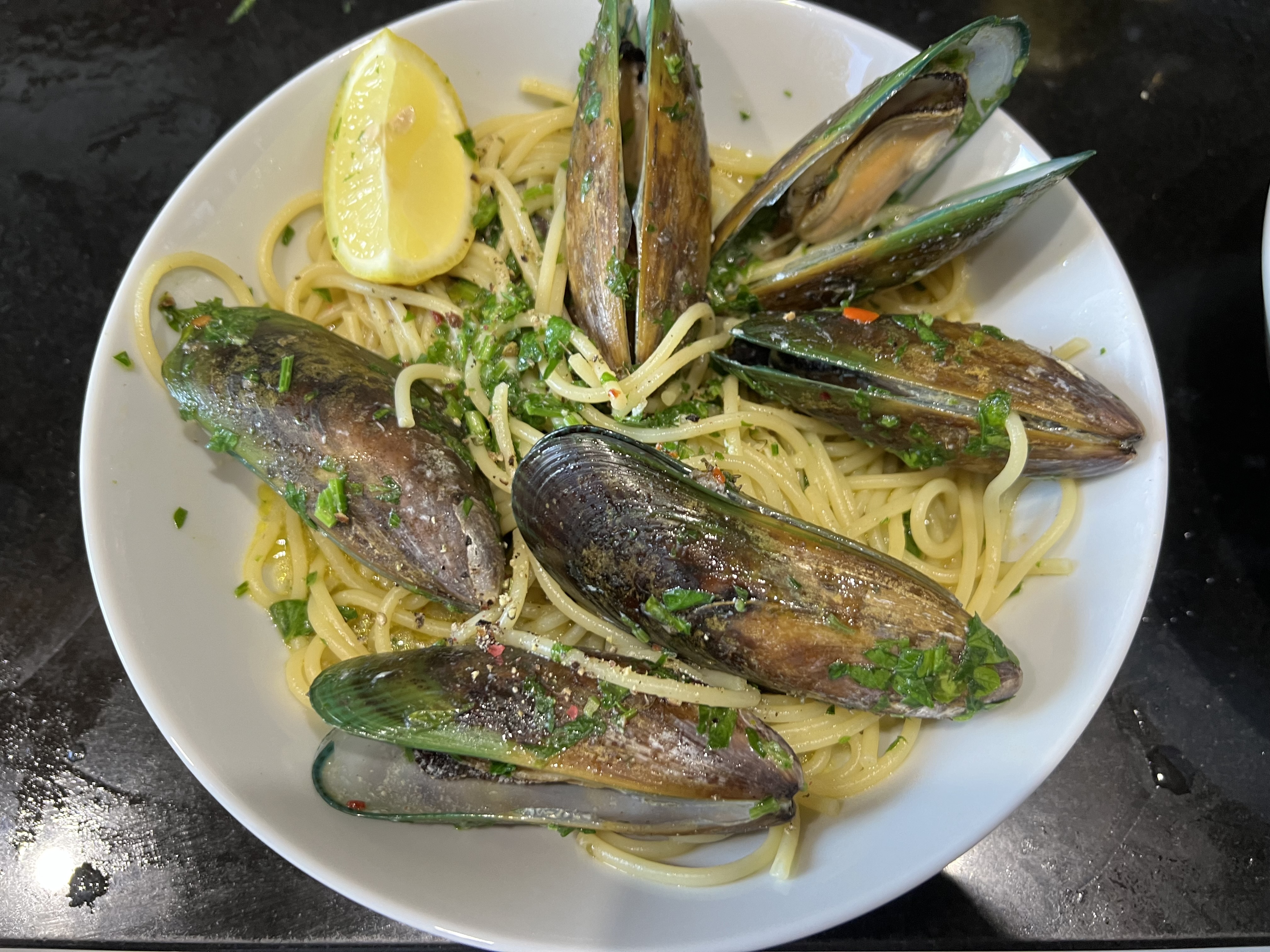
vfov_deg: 53.1
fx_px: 954
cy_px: 476
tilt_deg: -67.8
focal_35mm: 26
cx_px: 635
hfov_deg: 67.3
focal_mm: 5.7
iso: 200
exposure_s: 1/50
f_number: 1.5
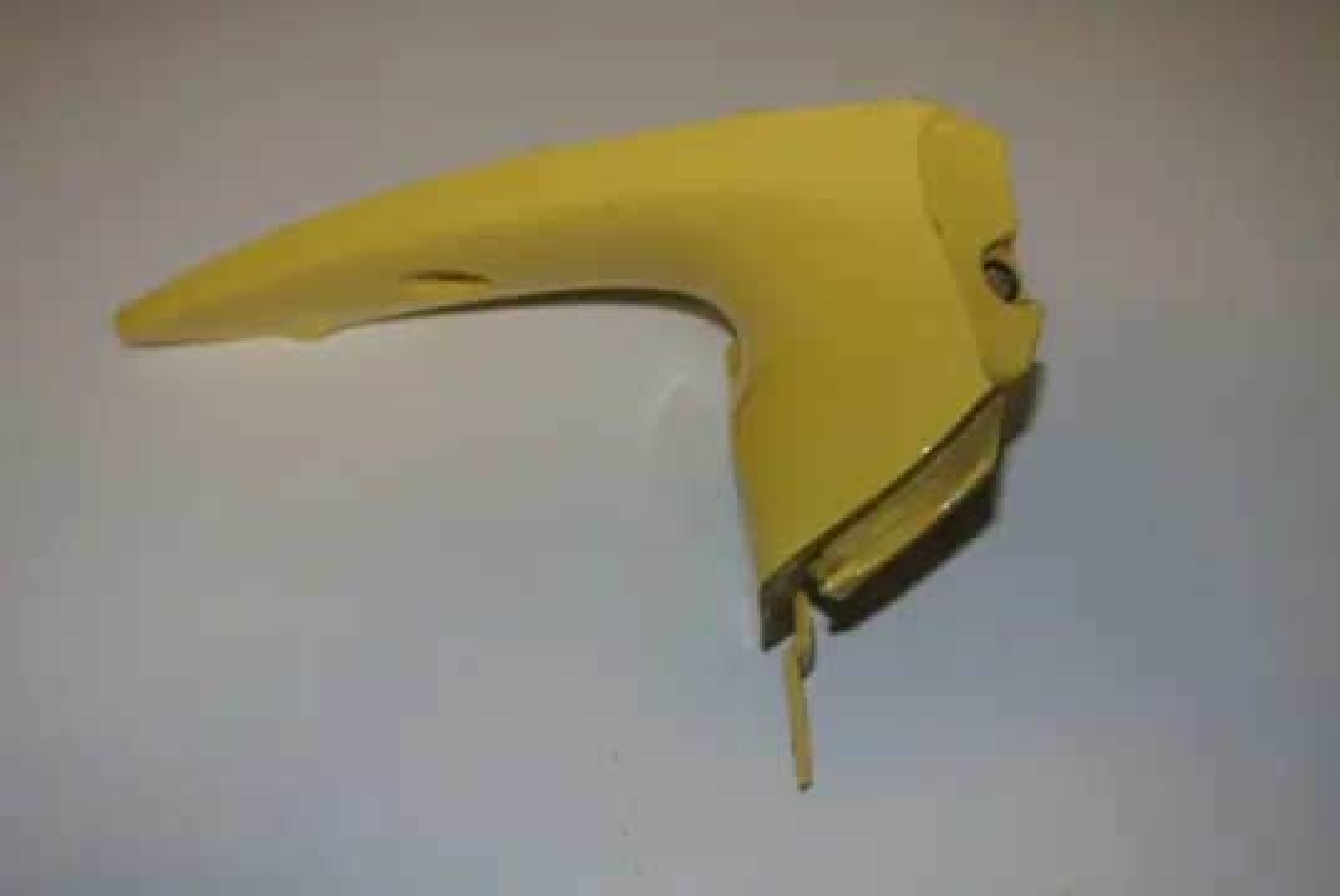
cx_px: 670
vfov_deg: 39.0
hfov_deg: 55.7
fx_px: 1267
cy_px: 448
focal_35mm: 34
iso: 200
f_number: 3.8
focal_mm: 12.7
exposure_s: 1/60
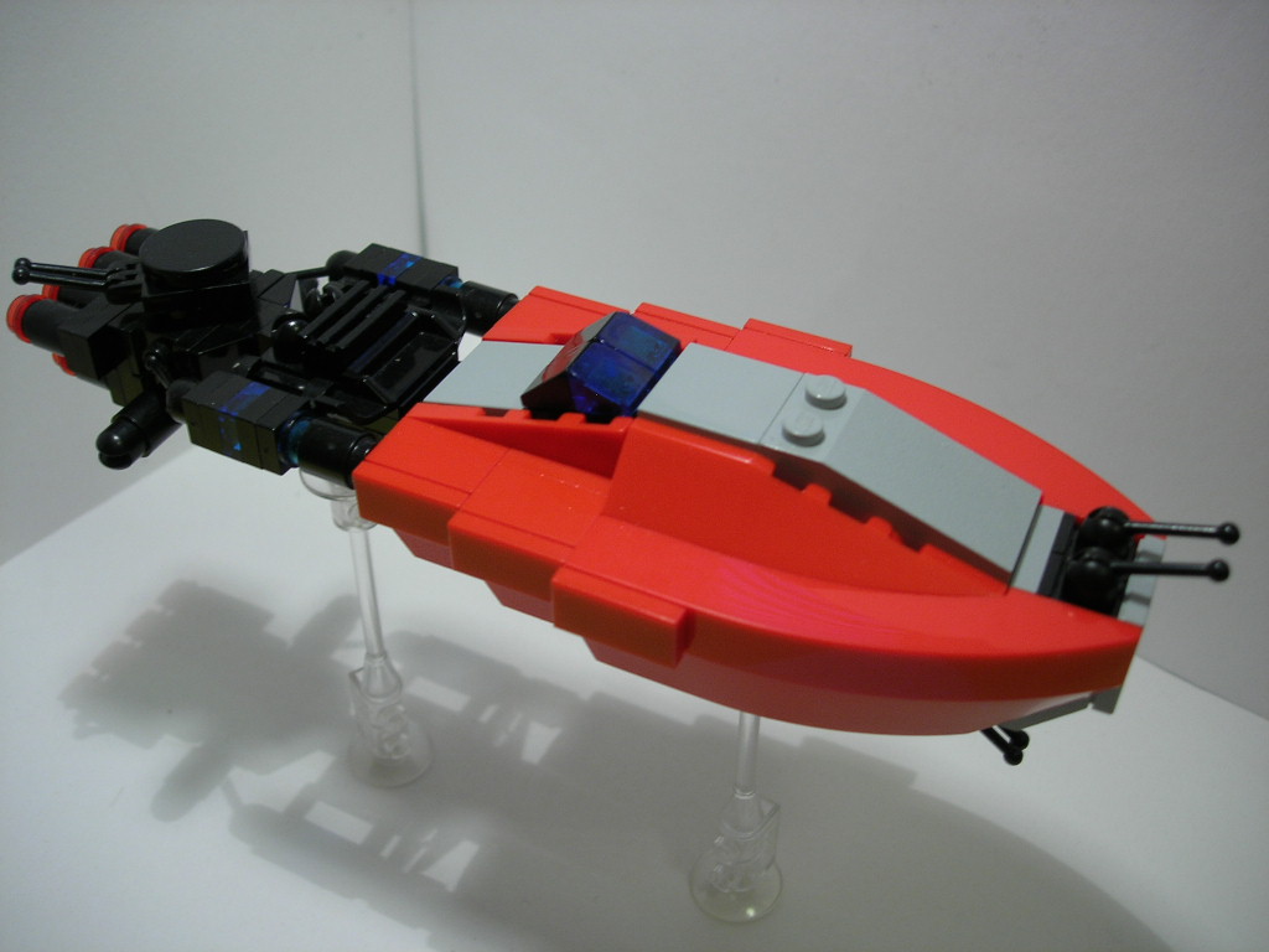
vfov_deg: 37.7
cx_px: 634
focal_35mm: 38
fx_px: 1393
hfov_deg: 49.0
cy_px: 476
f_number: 2.8
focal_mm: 7.8
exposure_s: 1/13.7
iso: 64
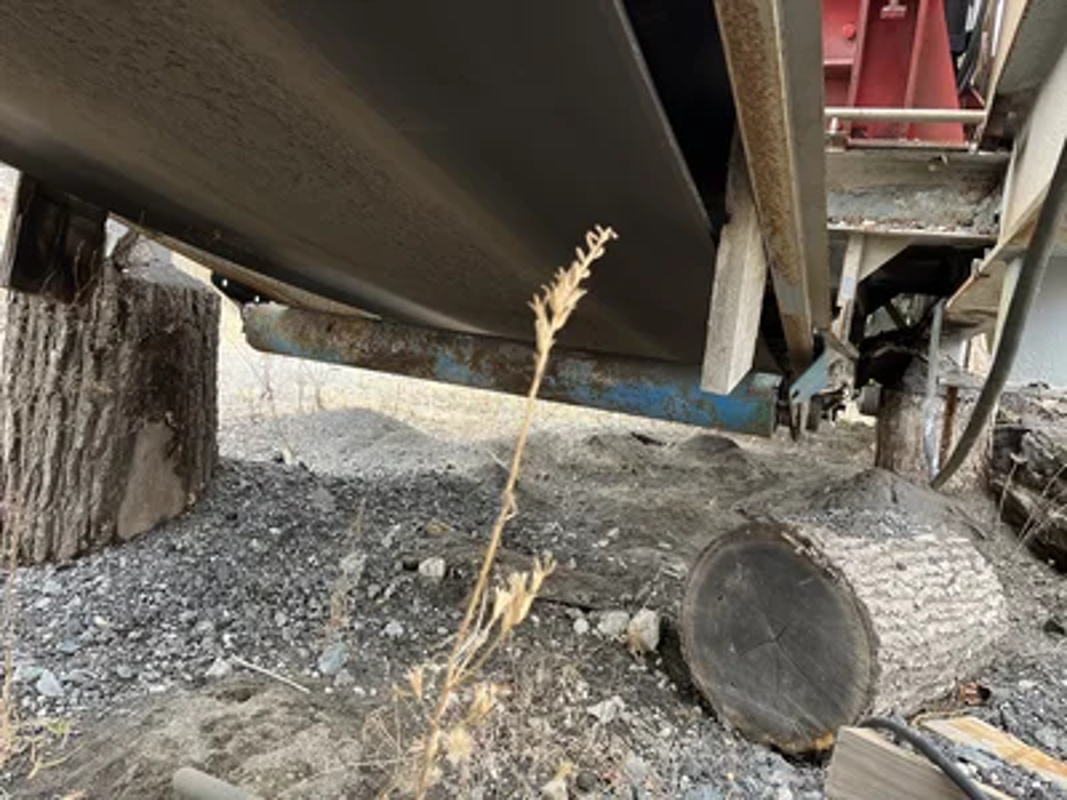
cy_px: 400
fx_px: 801
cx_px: 534
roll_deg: -8.2
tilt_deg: -2.9
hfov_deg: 67.3
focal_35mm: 26
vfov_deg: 53.1
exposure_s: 1/121
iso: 125
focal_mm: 5.1
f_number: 1.6
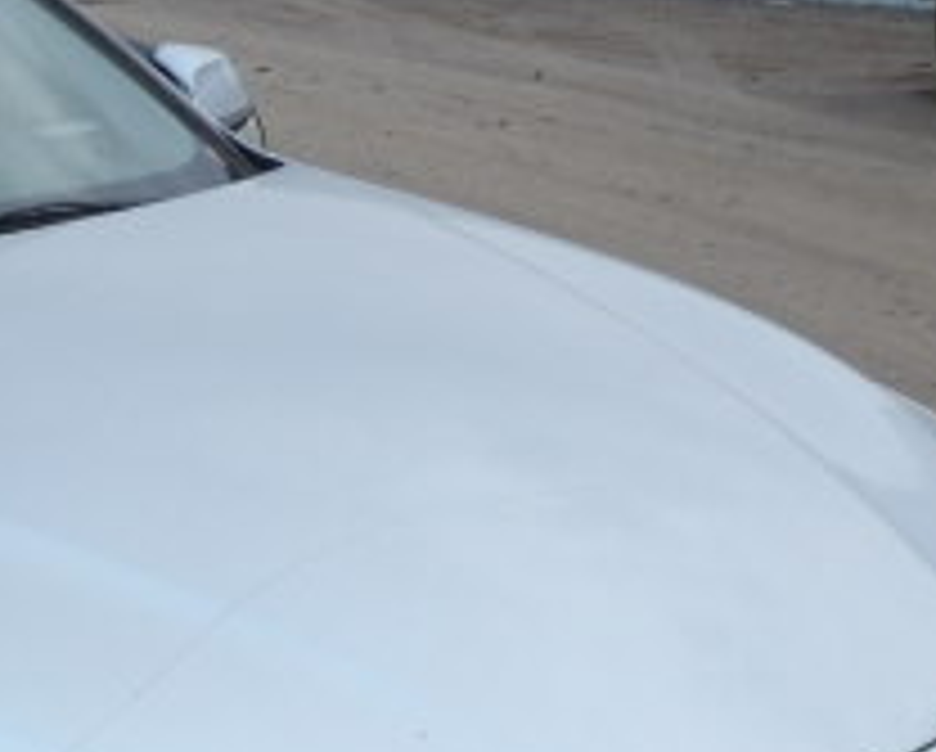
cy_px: 779
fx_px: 1997
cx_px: -76
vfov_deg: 20.5
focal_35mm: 72
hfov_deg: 24.7
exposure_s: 1/33
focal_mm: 4.3
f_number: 3.2
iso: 188
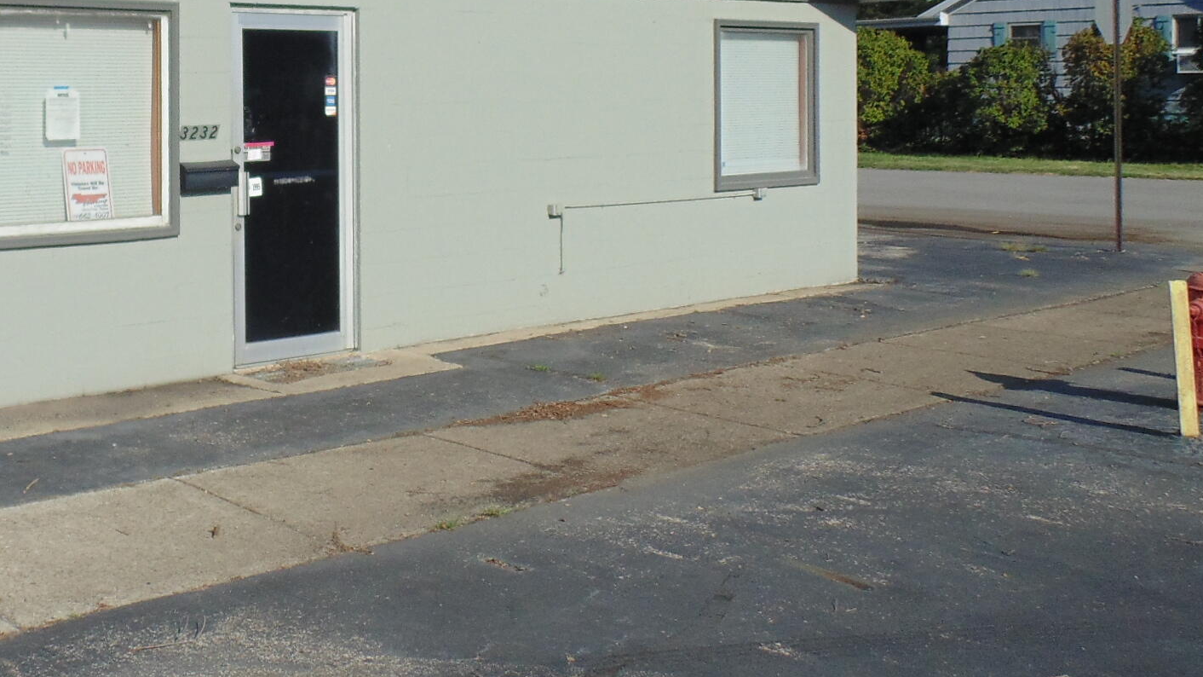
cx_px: 204
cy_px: 101
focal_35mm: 44
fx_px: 1403
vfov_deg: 26.4
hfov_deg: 43.7
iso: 80
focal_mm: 4
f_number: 9.7
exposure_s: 1/160
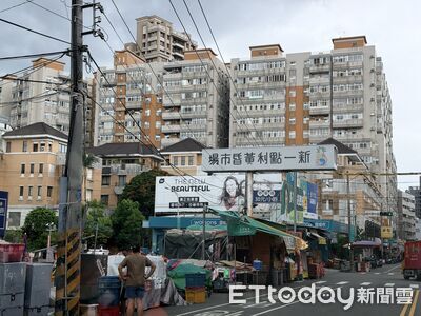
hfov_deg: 39.7
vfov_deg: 30.3
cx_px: 210
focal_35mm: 48
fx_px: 584
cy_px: 158
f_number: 1.78
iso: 80
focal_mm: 6.76
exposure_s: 1/747
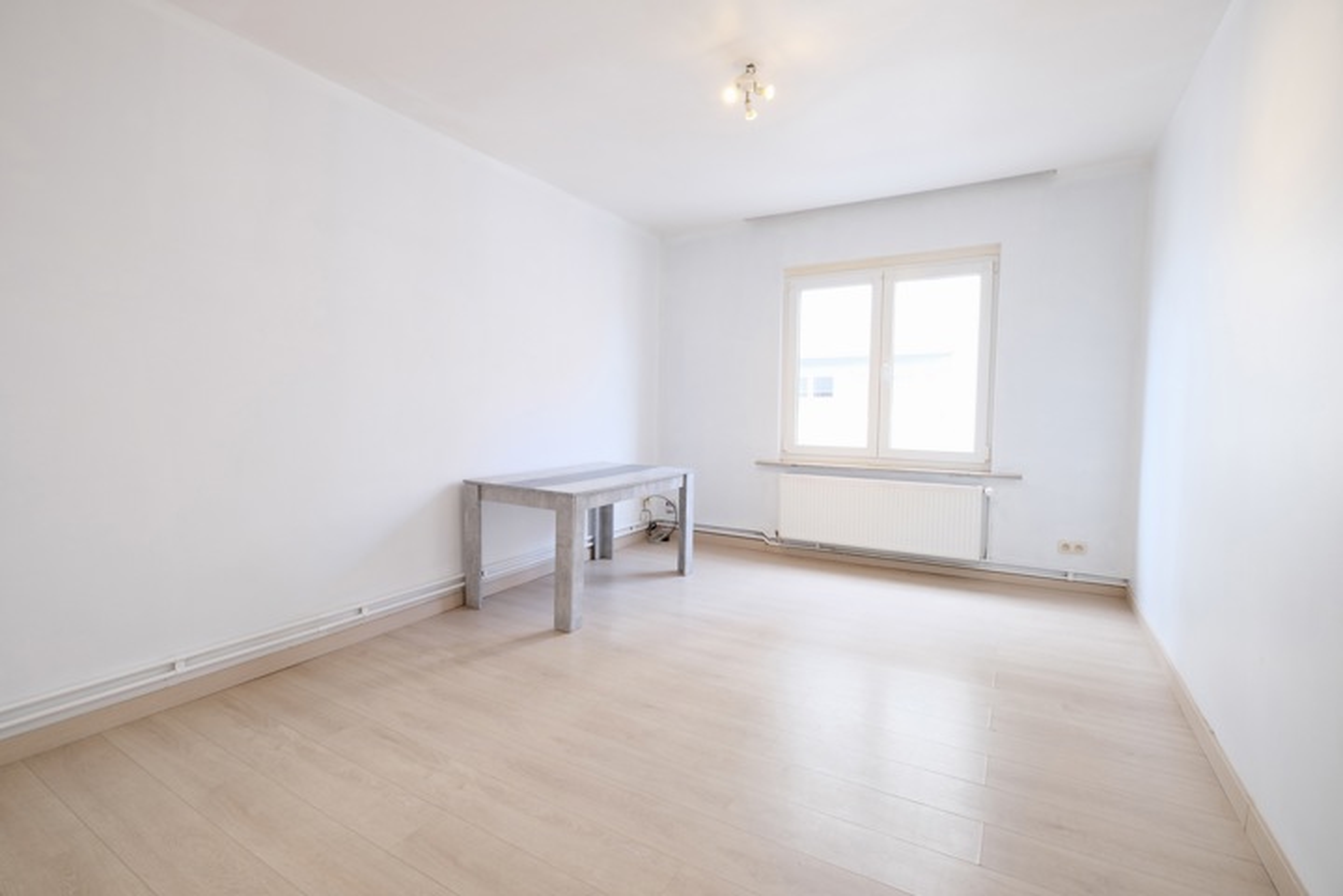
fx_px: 597
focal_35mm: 16
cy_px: 448
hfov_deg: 96.7
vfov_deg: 73.7
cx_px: 672
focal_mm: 10.5
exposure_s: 1/30
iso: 640
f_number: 4
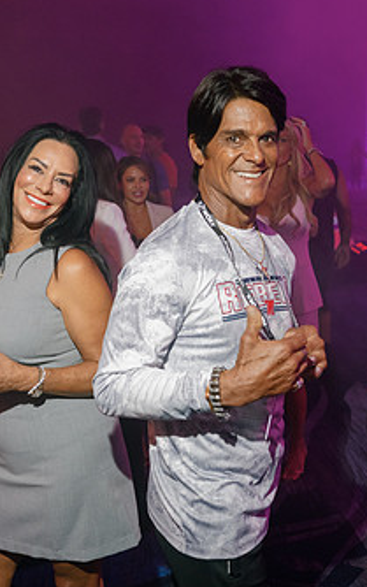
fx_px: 767
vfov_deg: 41.8
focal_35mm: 48
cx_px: 151
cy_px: 271
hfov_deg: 26.8
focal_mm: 35
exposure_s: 1/160
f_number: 4
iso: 1250
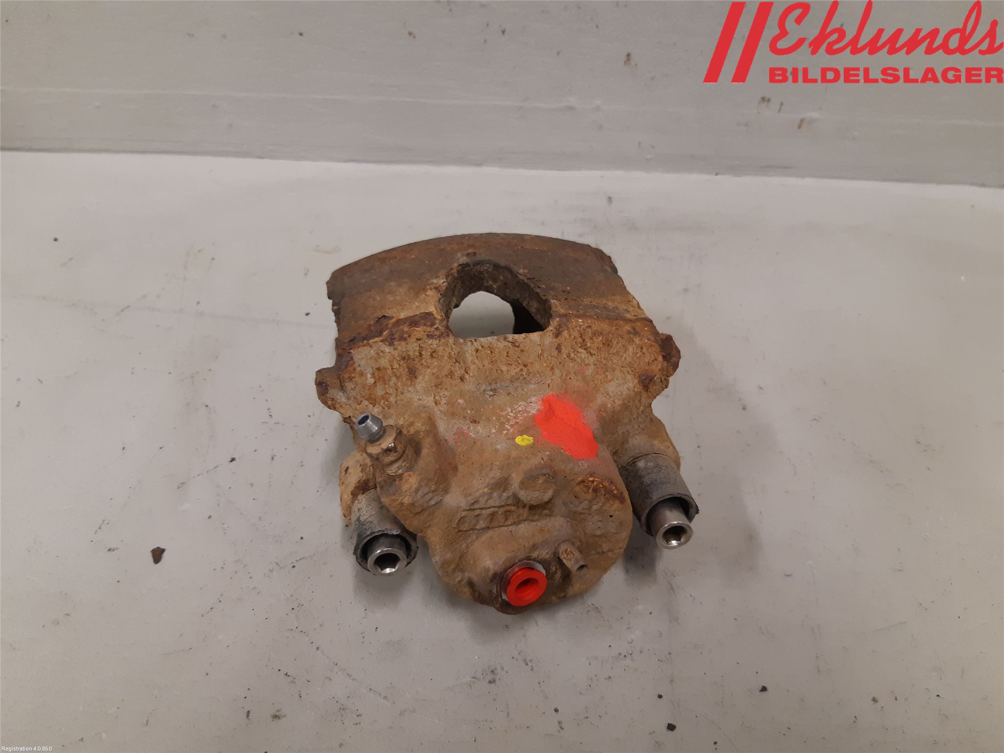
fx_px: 754
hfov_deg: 67.3
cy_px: 376
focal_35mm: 26
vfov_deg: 53.1
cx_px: 502
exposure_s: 1/50
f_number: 1.7
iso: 125
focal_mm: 3.93
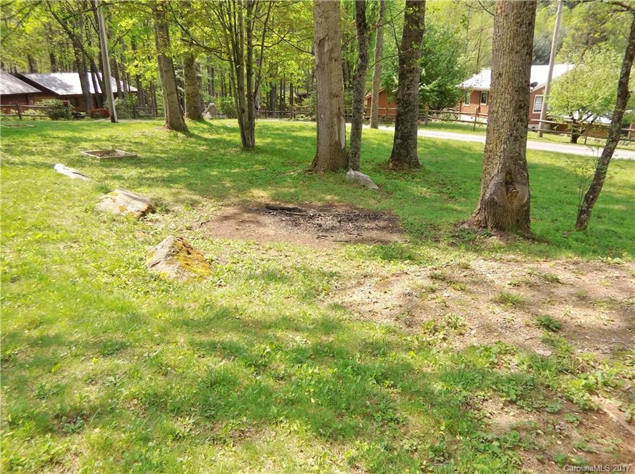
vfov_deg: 54.8
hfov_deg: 69.5
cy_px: 237
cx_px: 318
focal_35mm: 25
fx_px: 458
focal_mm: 4.5
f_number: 3.5
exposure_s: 1/500
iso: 100
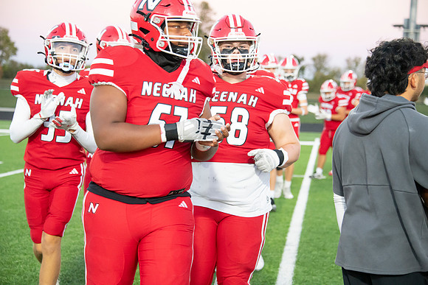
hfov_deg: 20.4
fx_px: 1189
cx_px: 214
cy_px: 142
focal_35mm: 100
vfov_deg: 13.7
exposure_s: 1/500
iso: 8000
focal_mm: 100
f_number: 5.6
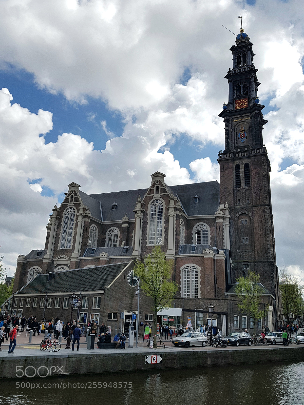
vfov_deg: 67.3
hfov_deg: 53.1
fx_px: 304
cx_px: 152
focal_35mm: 26
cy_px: 202
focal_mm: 4.2
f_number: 1.7
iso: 50
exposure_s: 1/4024
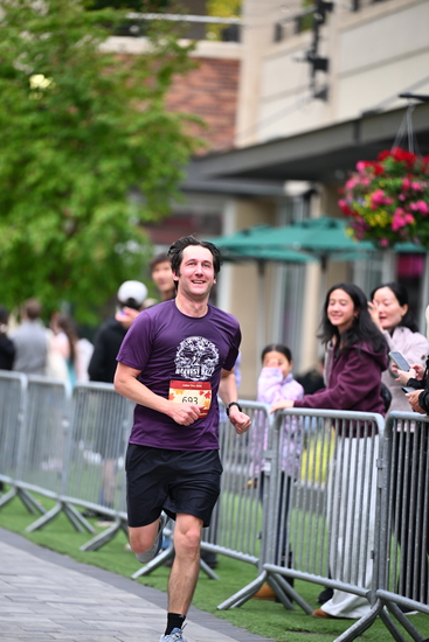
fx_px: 3572
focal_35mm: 200
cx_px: 214
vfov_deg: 10.3
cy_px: 321
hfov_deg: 6.9
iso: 1000
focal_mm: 200
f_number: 2.8
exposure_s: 1/2000
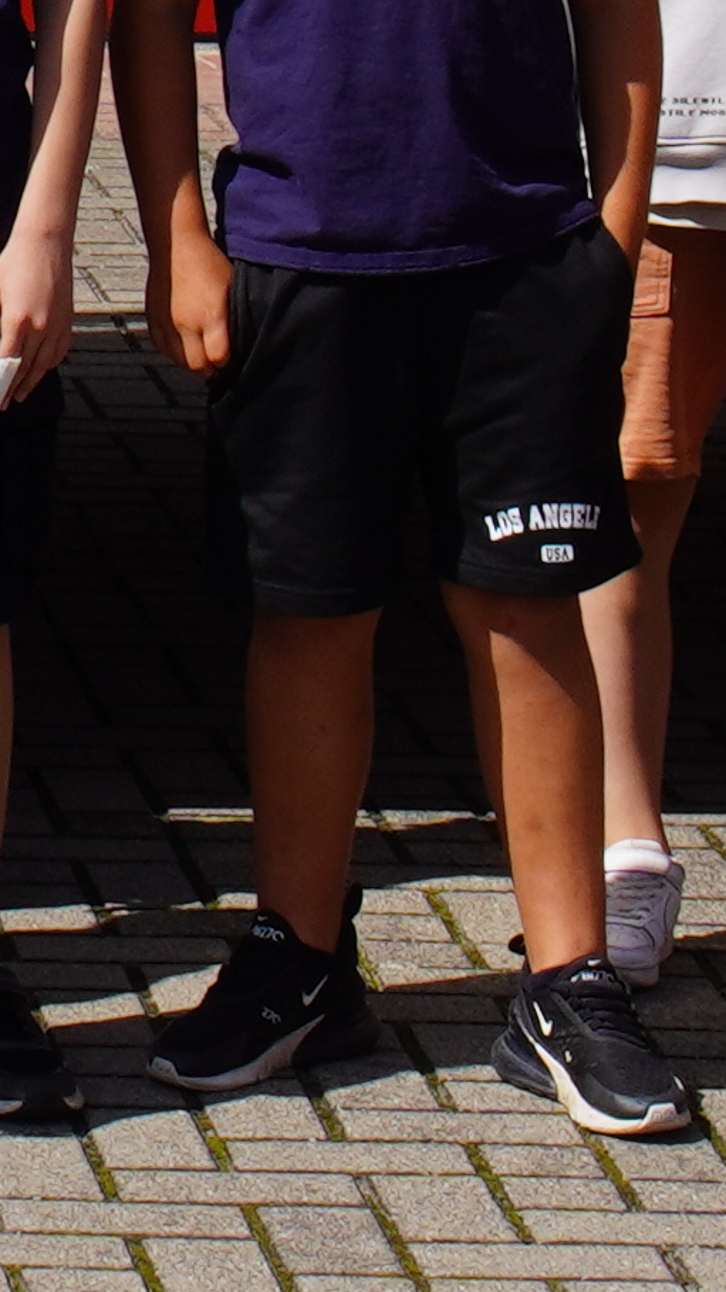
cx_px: -1053
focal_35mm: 238
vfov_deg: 8.7
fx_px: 8165
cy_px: -931
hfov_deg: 4.9
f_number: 10
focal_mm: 23
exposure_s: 1/160
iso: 100
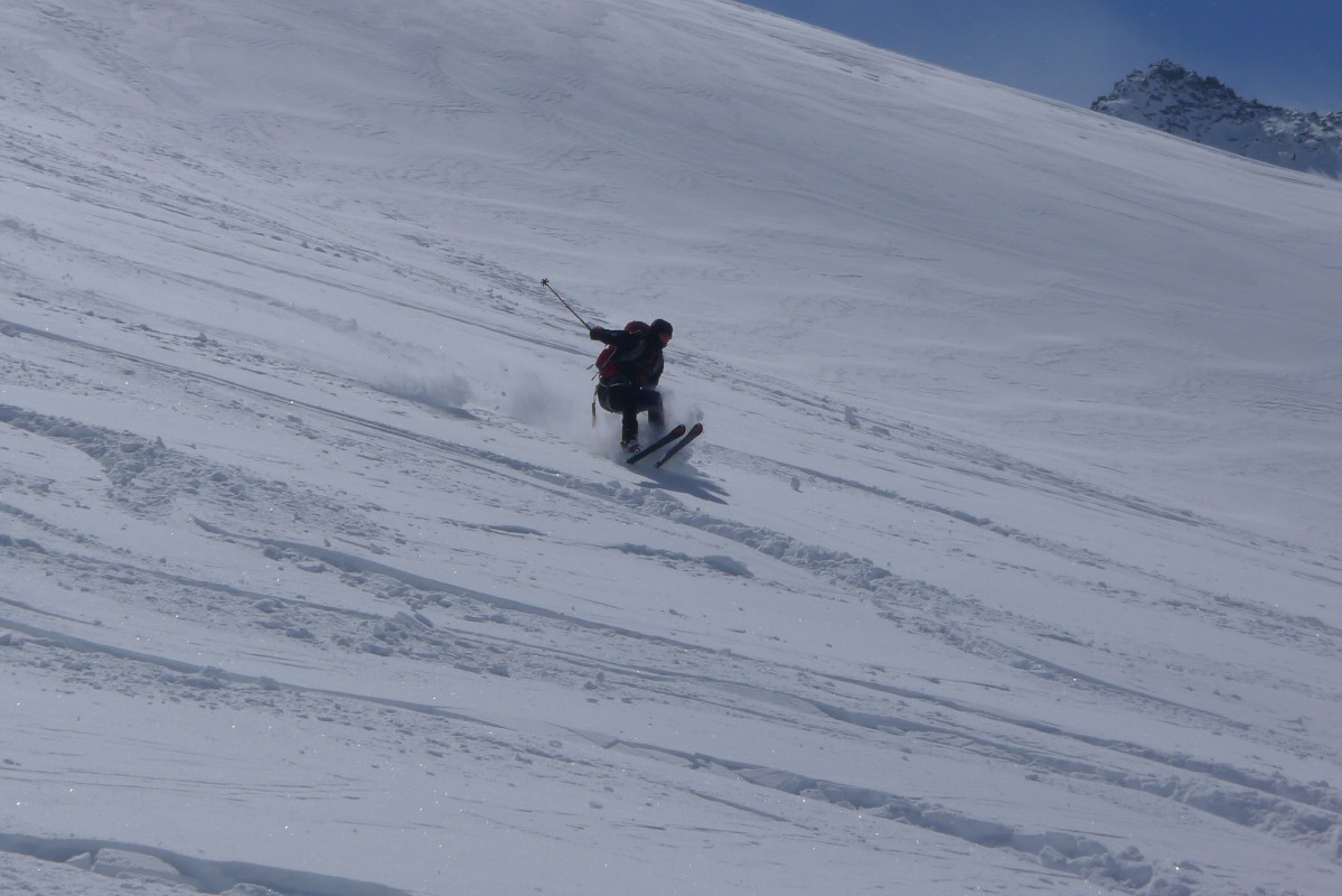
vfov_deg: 11.4
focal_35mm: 120
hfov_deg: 17.1
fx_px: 4474
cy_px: 448
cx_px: 671
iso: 80
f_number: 8
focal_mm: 19.2
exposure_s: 1/1600
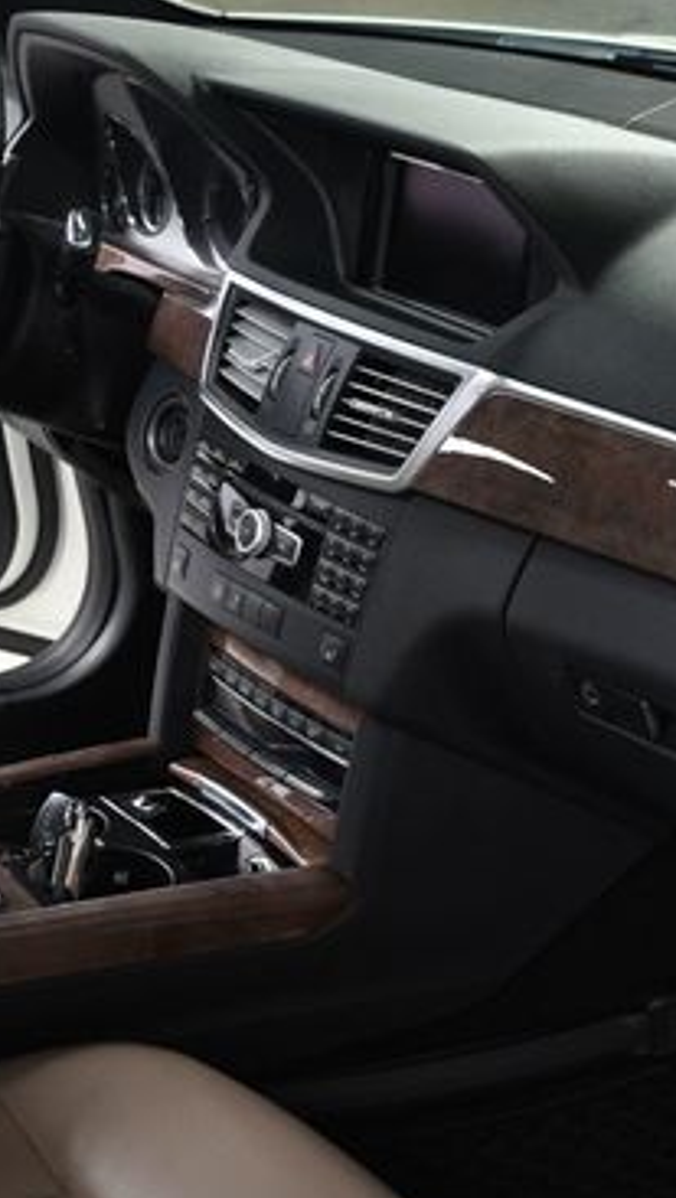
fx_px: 2321
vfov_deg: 28.9
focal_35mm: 73
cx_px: 496
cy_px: 575
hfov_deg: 16.5
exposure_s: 1/160
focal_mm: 27
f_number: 5
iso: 100
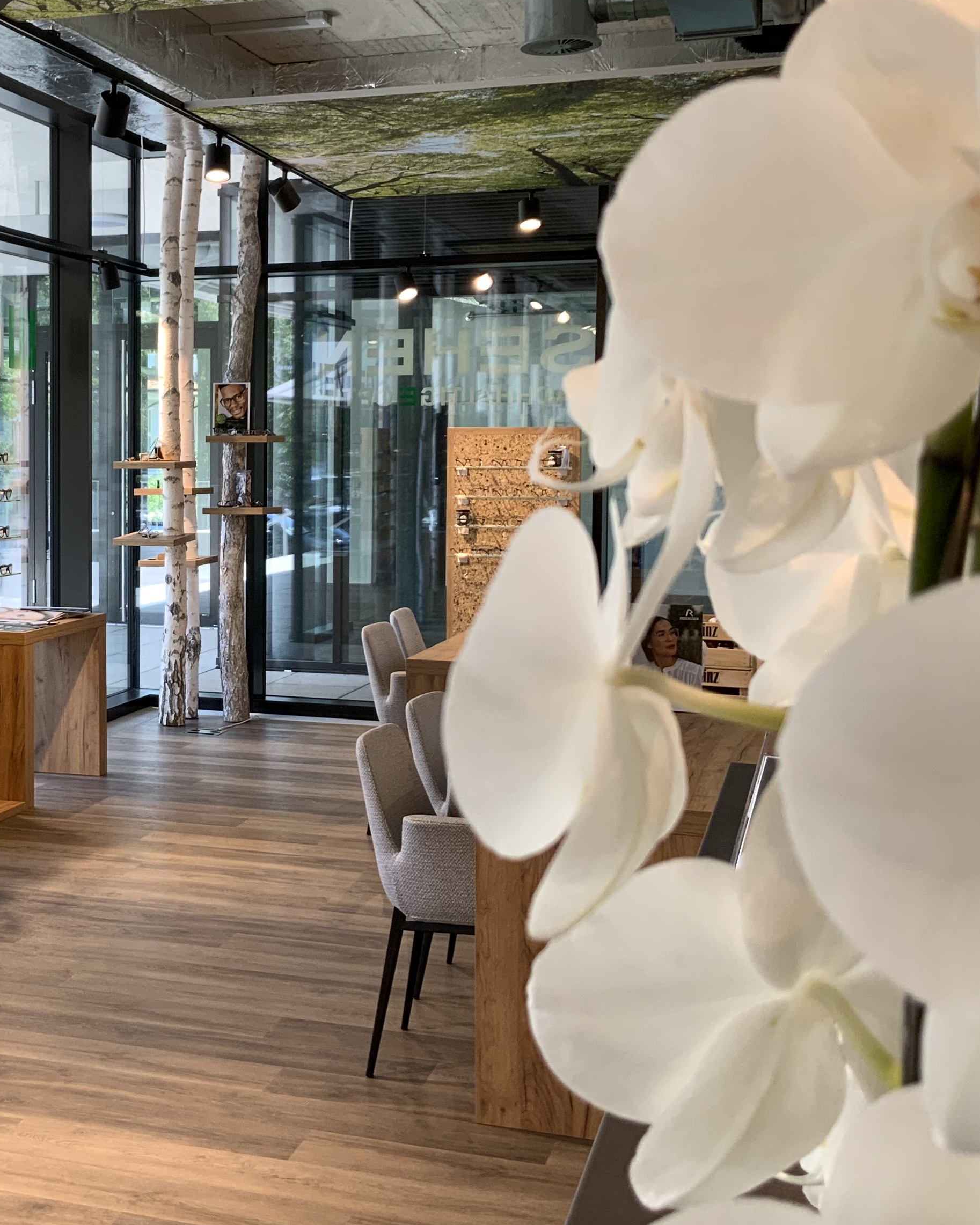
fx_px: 1813
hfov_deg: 29.3
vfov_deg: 37.3
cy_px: 539
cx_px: 142
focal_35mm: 50
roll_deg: -0.2
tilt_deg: -3.5
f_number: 1.8
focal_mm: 3
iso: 20
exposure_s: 1/100
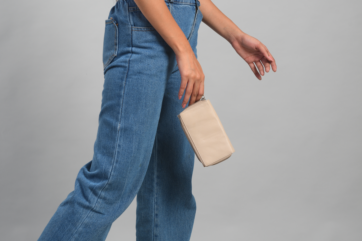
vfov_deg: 13.0
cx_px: 181
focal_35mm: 105
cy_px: 120
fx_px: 1056
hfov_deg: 19.5
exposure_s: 1/160
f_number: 2.8
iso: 125
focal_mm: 70
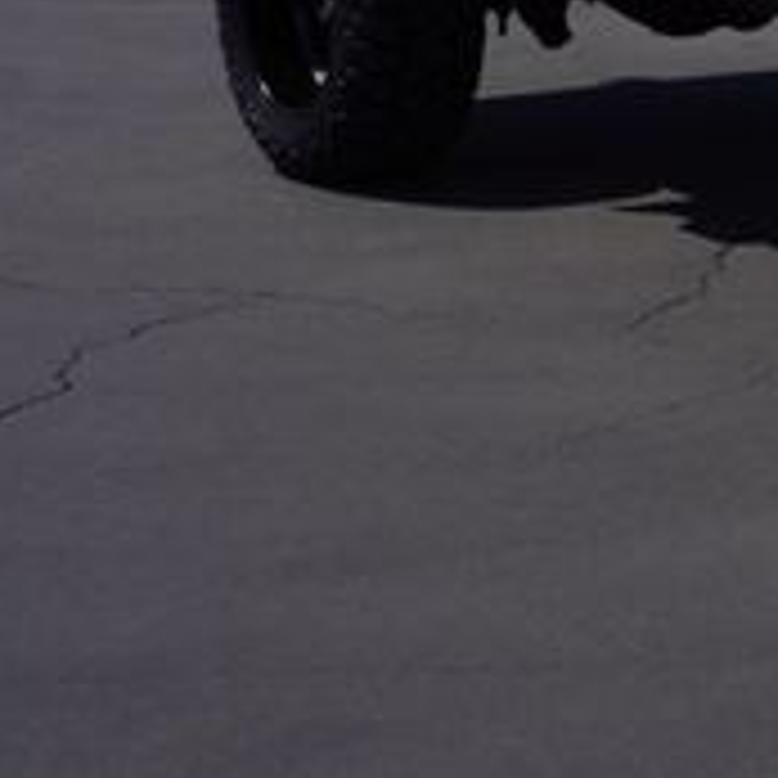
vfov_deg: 12.1
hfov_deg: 11.5
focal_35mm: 142
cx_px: 1318
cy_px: -117
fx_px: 3611
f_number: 11
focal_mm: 30
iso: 100
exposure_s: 1/320
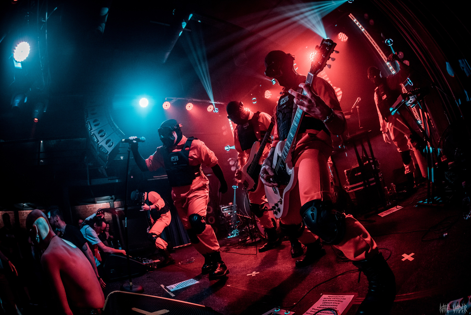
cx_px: 236
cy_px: 158
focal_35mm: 15
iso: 3200
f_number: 3.5
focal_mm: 15
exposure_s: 1/640
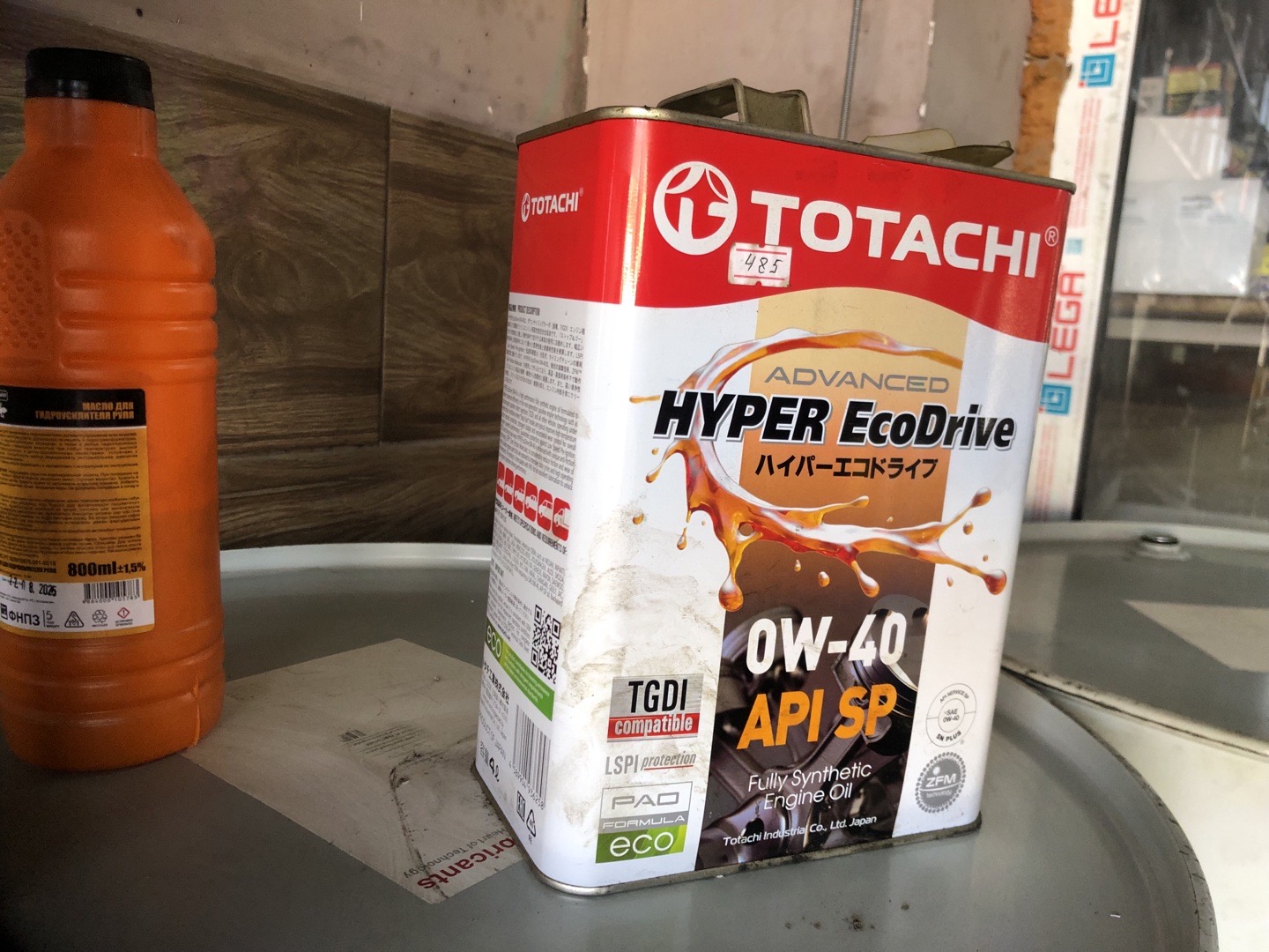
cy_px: 476
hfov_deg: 63.4
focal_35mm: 28
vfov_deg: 49.7
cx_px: 634
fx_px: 1026
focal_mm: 4
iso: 25
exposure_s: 1/30
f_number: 1.8
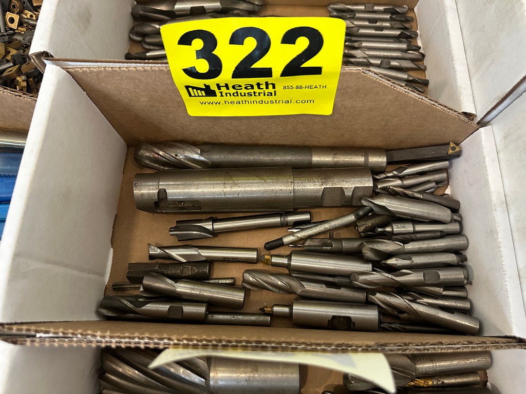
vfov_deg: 56.8
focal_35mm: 24
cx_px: 263
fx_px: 365
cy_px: 197
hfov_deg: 71.6
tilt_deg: -70.3
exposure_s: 1/56
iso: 400
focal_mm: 6.86
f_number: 1.78
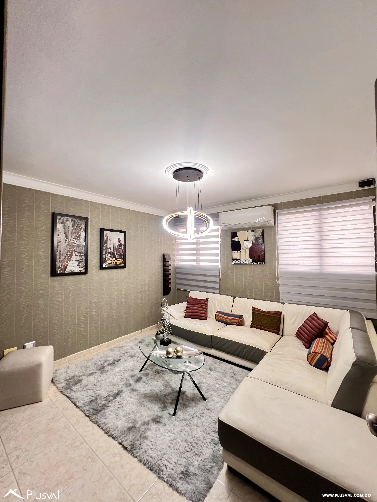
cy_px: 251
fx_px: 189
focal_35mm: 13
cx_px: 188
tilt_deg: +2.4
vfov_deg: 106.2
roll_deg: +0.6
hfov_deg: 89.9
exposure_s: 1/60
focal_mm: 1.57
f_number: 1.8
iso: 320
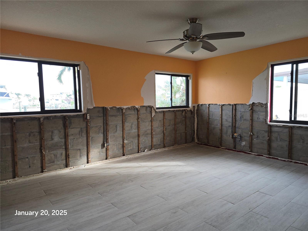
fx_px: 205
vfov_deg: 58.9
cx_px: 154
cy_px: 116
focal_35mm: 23
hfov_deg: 73.9
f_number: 1.7
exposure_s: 1/180
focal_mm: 6.3
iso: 160
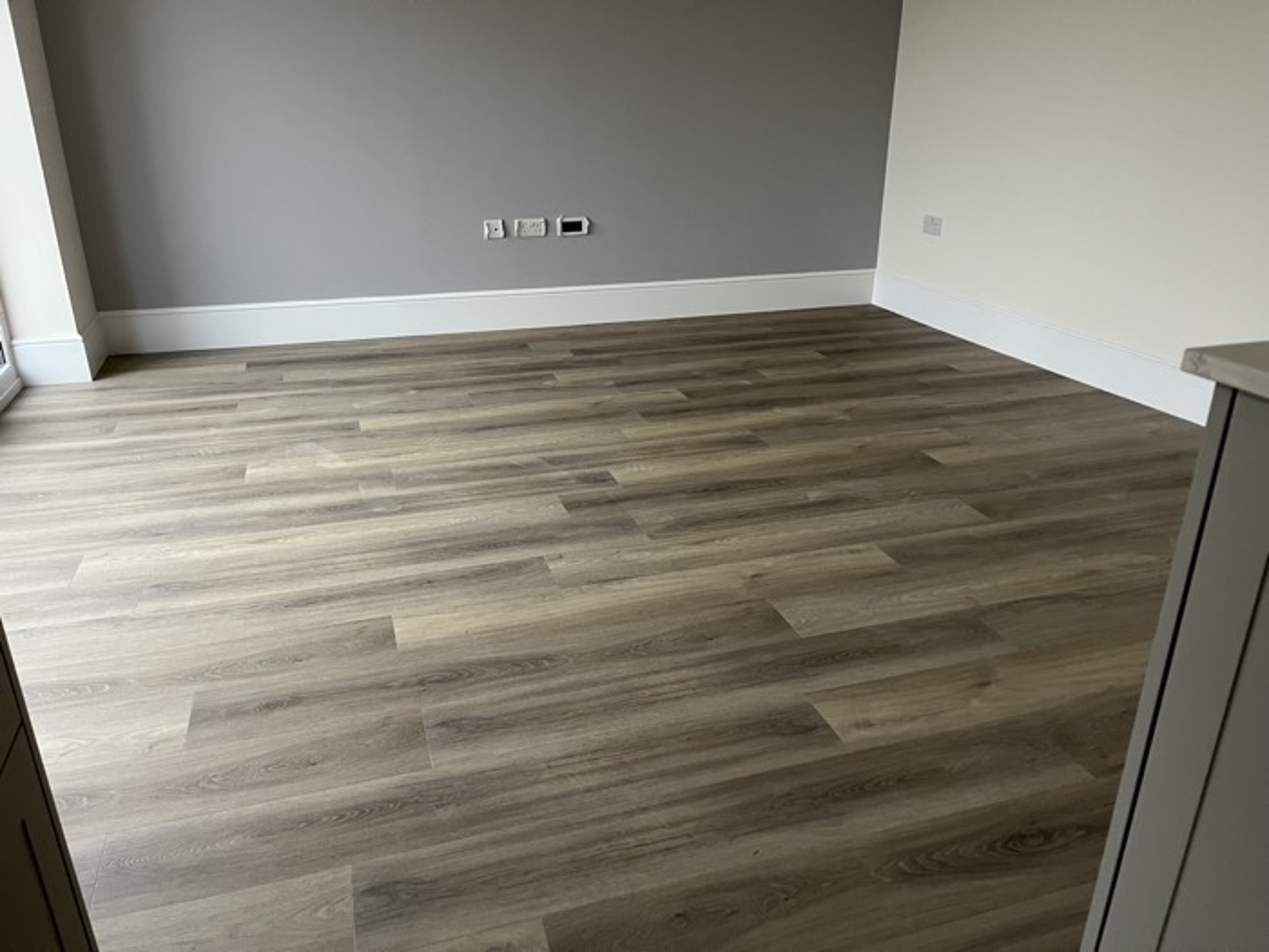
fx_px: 953
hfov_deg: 67.3
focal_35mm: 26
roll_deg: -0.9
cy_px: 476
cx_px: 634
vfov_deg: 53.1
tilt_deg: -21.5
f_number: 1.6
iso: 250
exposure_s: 1/60
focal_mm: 5.1
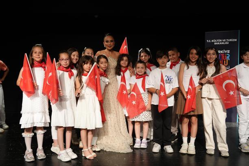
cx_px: 124
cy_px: 83
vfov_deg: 37.9
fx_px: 242
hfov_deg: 54.4
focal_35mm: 35
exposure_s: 1/160
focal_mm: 35
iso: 640
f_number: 4
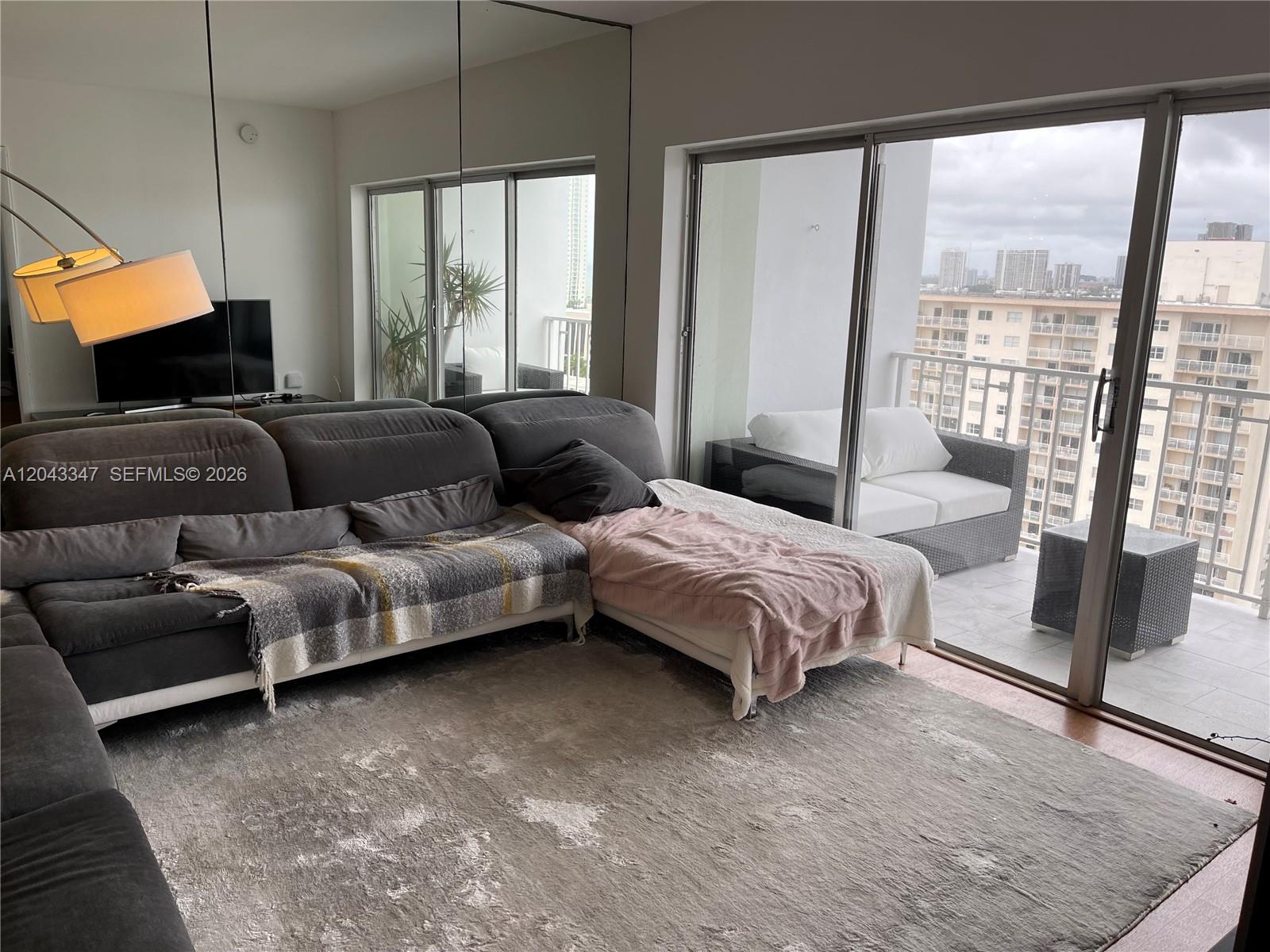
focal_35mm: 26
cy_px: 476
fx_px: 954
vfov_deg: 53.1
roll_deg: -1.4
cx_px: 635
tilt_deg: -12.9
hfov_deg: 67.3
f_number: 1.6
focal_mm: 5.1
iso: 32
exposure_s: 1/337
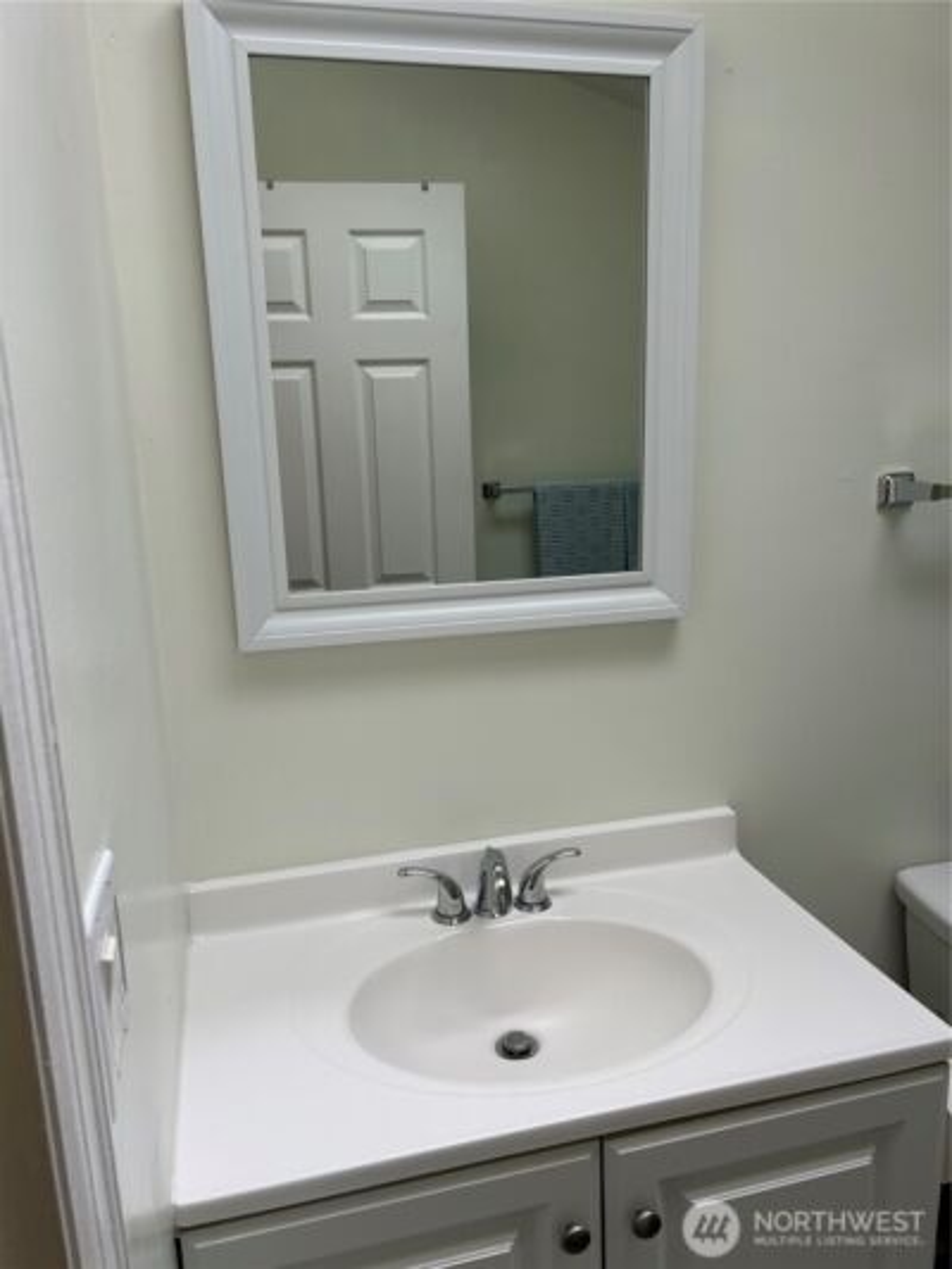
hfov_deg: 53.1
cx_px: 476
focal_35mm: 26
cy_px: 634
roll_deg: +2.3
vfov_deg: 67.3
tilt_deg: -11.9
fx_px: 953
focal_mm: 5.7
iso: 50
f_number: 1.5
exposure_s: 1/894
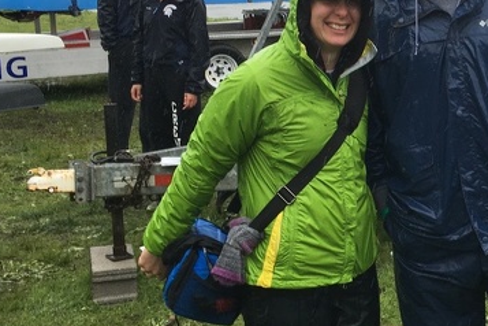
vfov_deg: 20.2
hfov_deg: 28.1
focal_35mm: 67
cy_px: 95
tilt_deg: -8.6
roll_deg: +0.3
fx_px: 908
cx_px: 499
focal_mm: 4.15
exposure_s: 1/349
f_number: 2.2
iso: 25
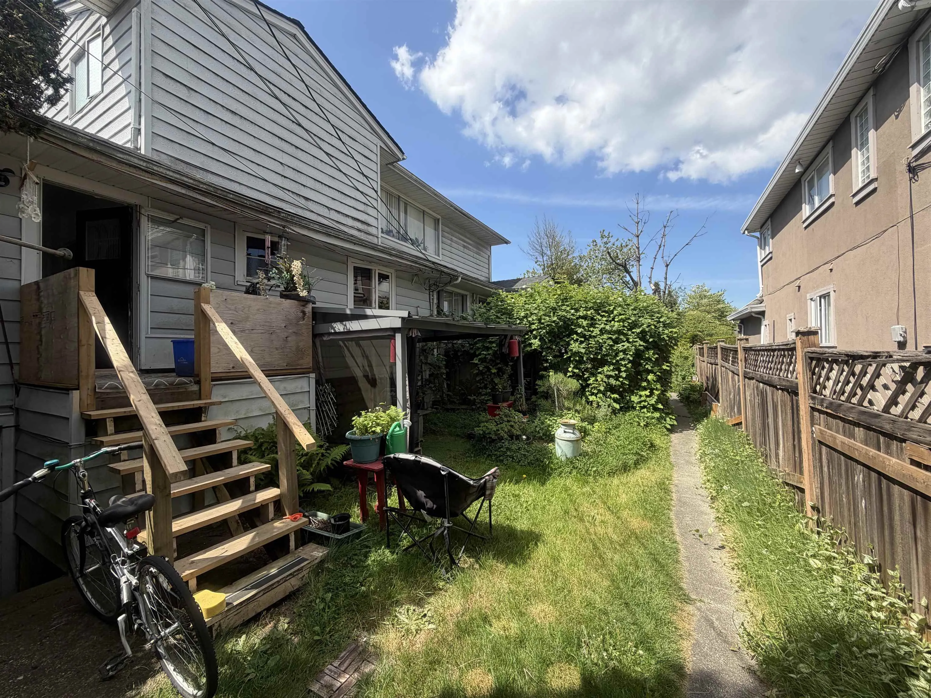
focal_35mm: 14
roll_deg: +0.4
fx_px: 377
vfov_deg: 85.7
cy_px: 349
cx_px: 466
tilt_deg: +1.3
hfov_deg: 102.1
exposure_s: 1/770
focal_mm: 2.22
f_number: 2.2
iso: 40
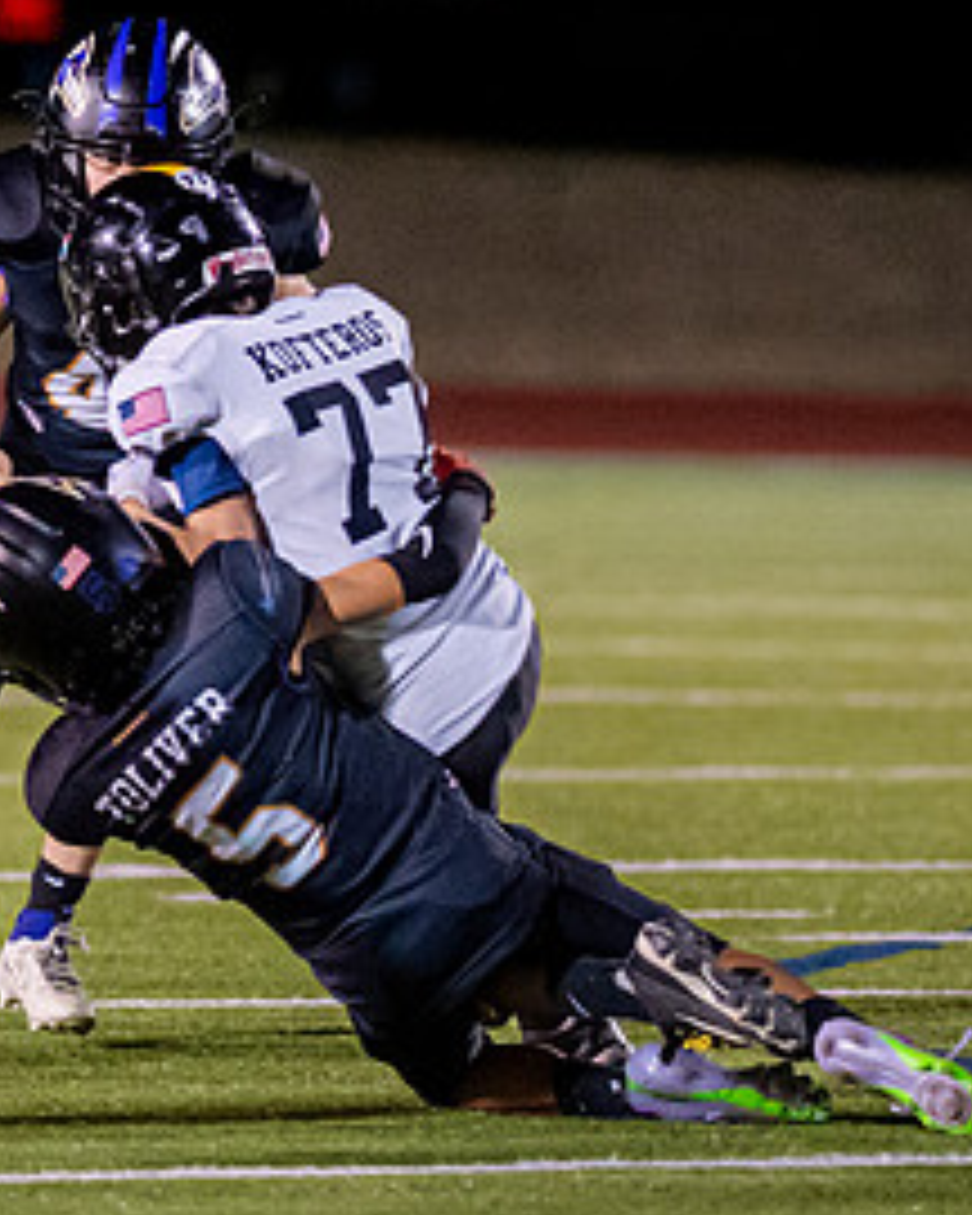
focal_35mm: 688
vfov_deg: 2.8
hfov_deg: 2.3
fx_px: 24740
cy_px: 315
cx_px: 99
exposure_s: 1/1250
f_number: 1.8
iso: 2000
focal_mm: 135
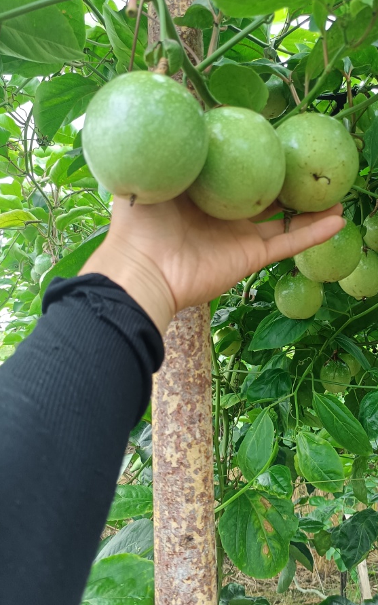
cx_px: 269
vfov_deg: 58.1
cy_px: 287
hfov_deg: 37.7
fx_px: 544
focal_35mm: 33
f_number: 1.8
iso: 206
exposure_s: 1/100
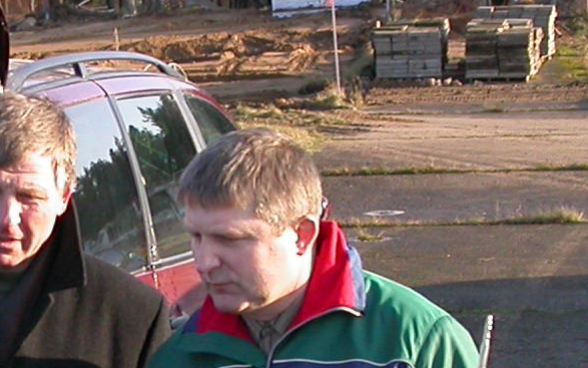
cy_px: 455
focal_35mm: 156
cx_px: 71
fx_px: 2500
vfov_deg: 8.3
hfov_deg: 13.3
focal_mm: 7.85
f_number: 2.6
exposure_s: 1/594
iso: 100
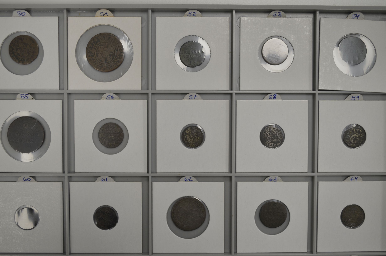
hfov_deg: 43.7
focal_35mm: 45
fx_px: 482
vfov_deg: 29.7
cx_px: 193
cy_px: 128
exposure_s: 1/60
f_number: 4.5
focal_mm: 30
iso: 320
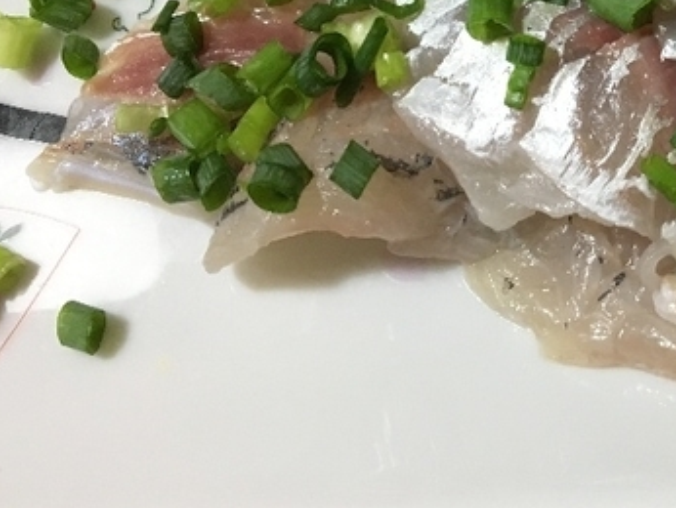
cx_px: 694
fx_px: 1309
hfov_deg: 27.1
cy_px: 33
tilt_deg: -67.8
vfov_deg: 21.4
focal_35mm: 67
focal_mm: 4.15
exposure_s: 1/30
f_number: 2.2
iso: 160
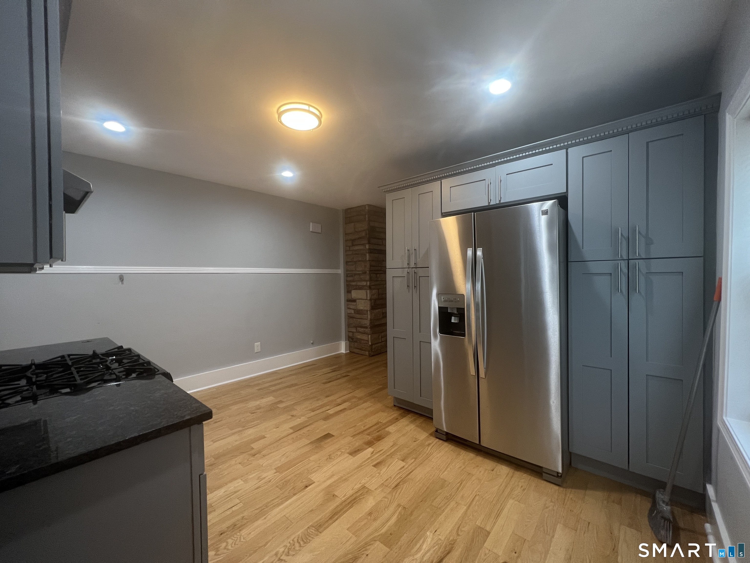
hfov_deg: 106.2
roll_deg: +1.1
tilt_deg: -1.4
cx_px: 375
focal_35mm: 13
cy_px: 282
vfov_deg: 89.9
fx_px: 282
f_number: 1.8
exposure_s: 1/60
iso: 160
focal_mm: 1.57
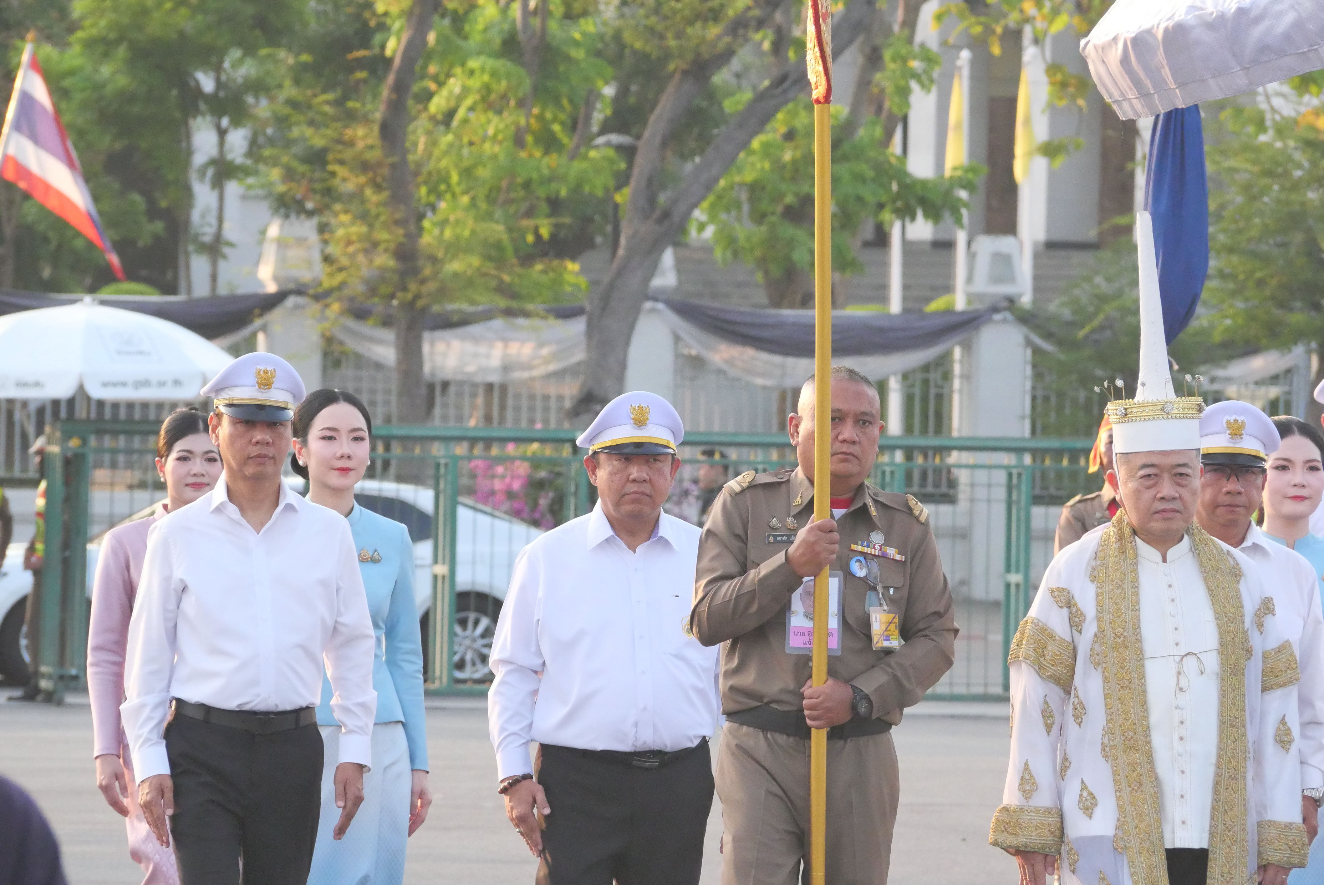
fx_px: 11445
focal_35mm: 311
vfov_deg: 4.4
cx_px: 662
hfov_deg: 6.6
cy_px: 442
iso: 4000
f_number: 8
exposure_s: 1/1000
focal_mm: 150
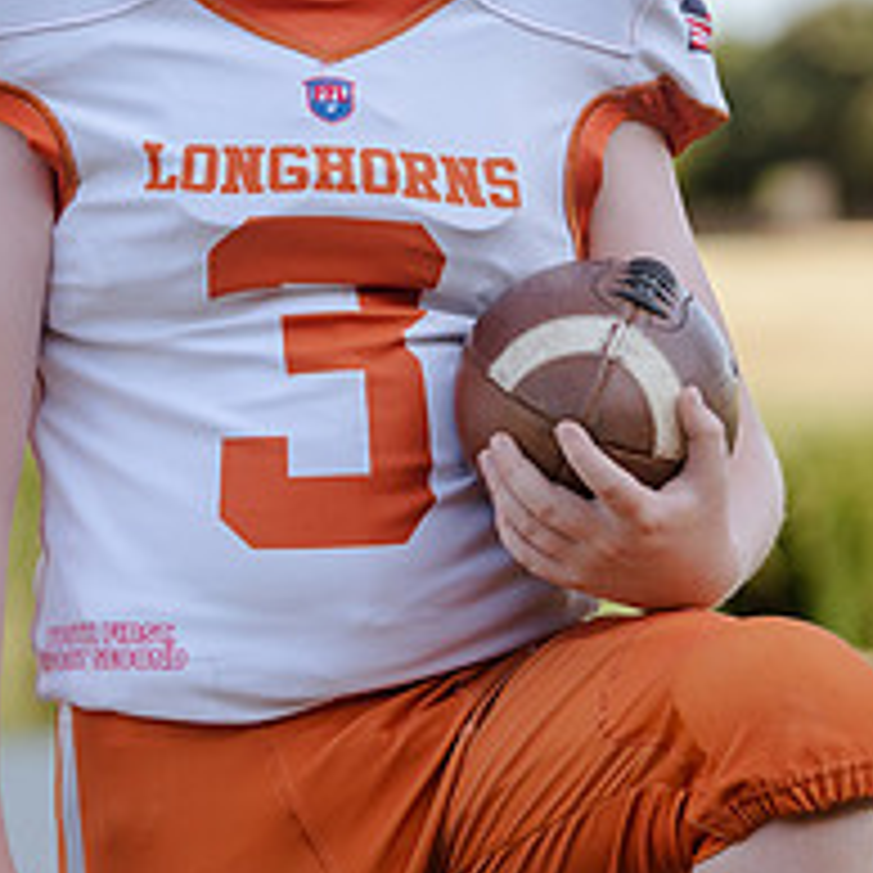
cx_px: 442
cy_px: 200
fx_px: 8103
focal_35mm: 284
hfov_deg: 6.2
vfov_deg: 6.2
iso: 100
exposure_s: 1/320
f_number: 3.5
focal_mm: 88
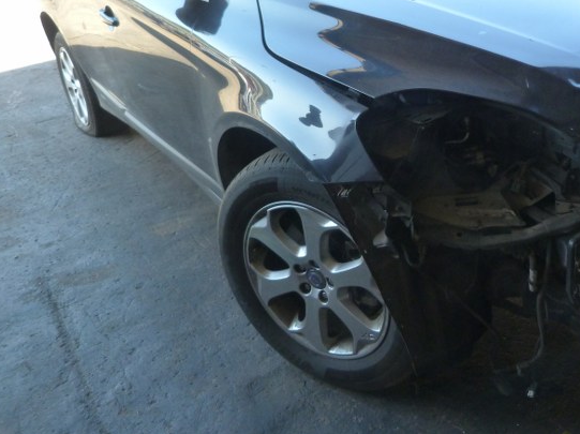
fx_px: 620
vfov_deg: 37.8
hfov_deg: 48.7
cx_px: 418
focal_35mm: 37
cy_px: 116
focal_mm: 4.5
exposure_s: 1/60
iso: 160
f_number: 2.8
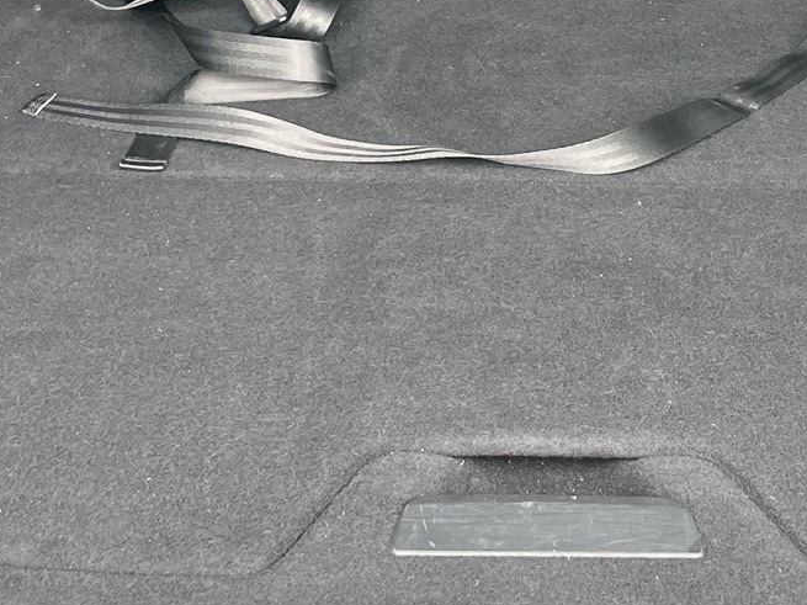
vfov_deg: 17.9
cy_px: -23
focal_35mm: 80
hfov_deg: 24.3
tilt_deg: -24.6
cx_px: 533
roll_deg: -1.2
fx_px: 1865
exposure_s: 1/121
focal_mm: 4.2
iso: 80
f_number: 1.6
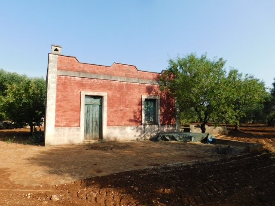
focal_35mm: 23
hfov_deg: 73.9
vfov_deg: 58.9
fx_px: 183
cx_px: 138
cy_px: 103
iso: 125
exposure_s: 1/1250
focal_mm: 4
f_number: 3
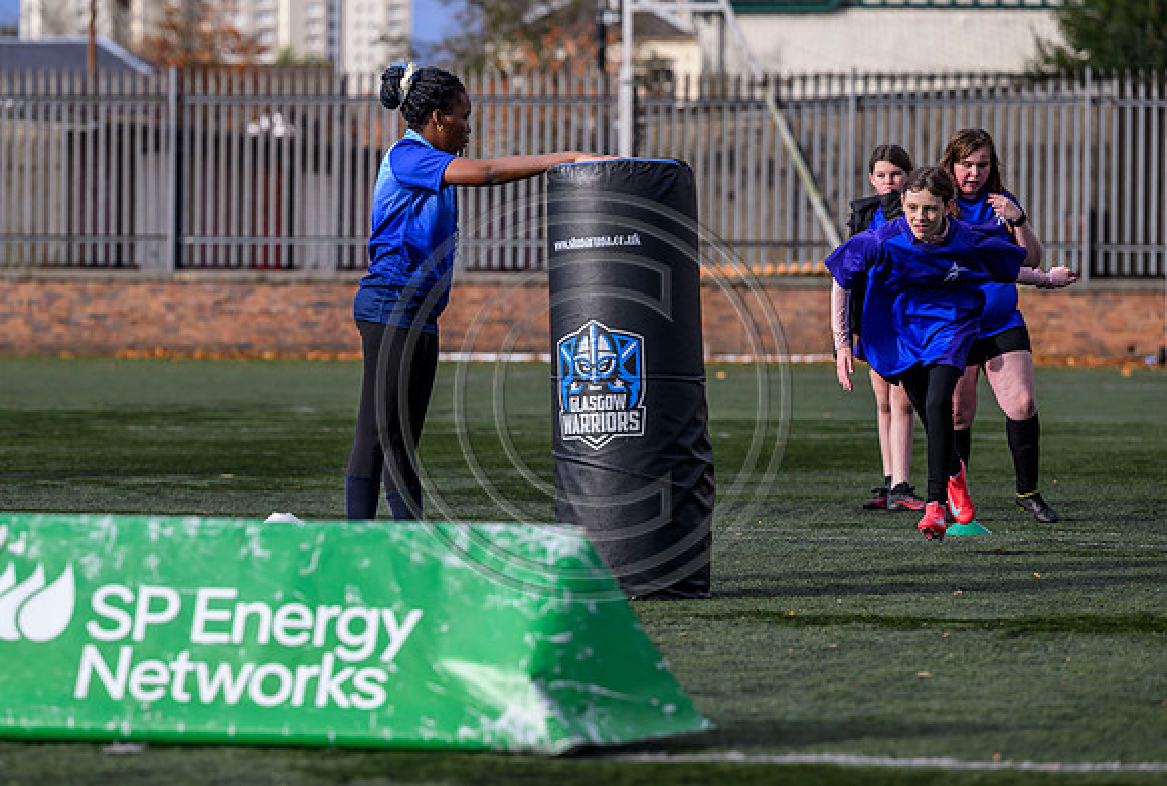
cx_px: 554
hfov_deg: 12.0
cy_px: 365
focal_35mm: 171
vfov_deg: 8.1
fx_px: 5556
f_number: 3.5
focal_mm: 140
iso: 500
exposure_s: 1/2000
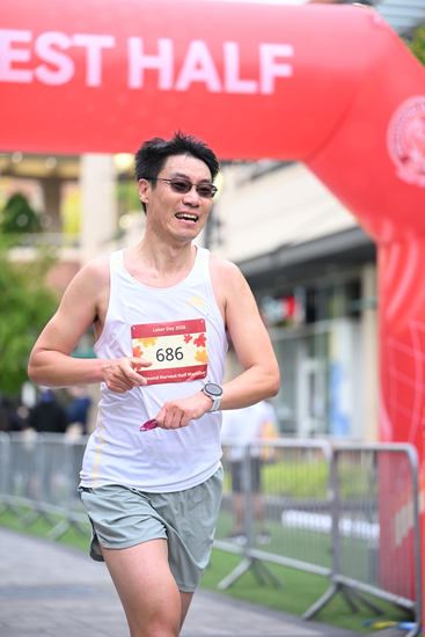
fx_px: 1840
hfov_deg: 13.2
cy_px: 318
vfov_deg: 19.6
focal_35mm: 104
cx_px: 212
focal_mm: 104
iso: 1000
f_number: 2.8
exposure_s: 1/1250
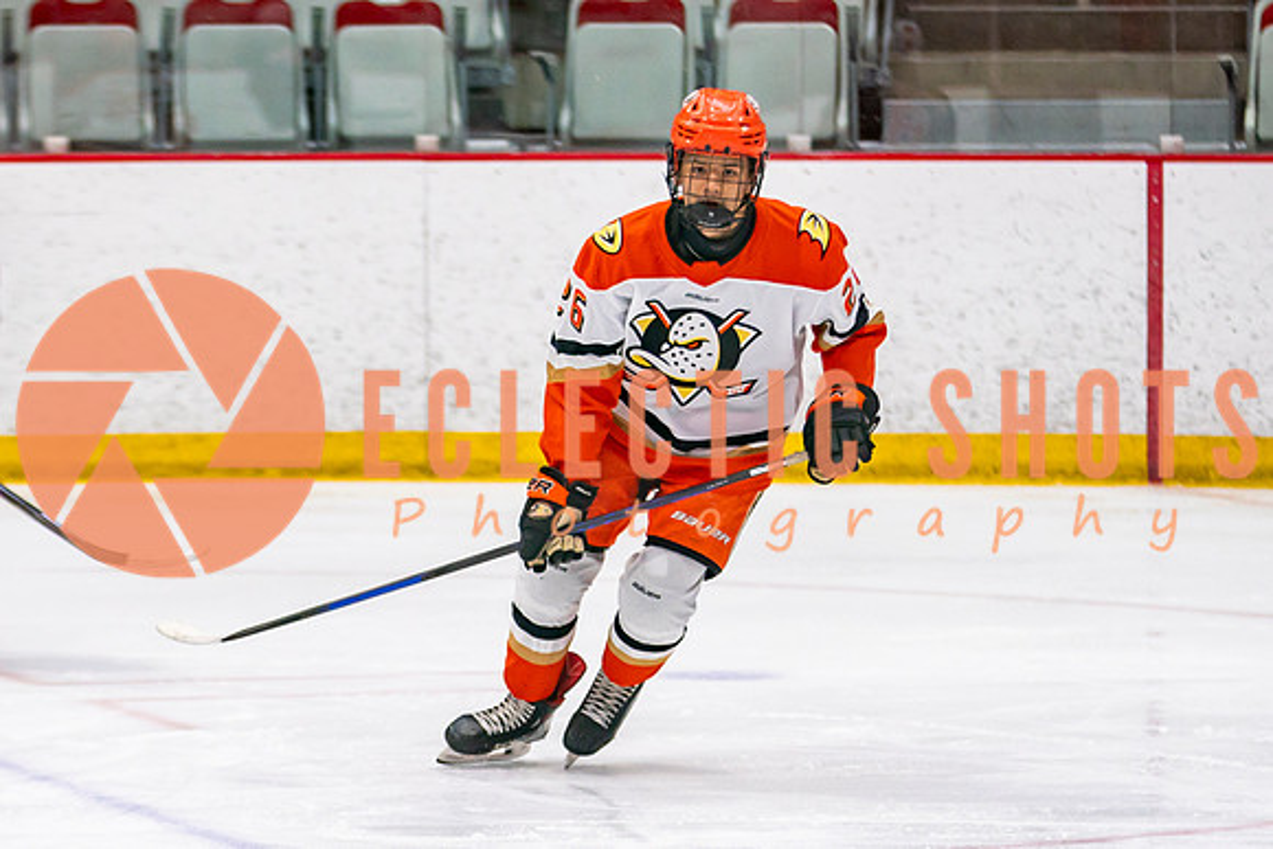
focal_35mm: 272
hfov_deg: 7.6
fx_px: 9607
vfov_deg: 5.1
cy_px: 659
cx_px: 463
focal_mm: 130
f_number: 2.8
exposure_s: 1/640
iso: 640
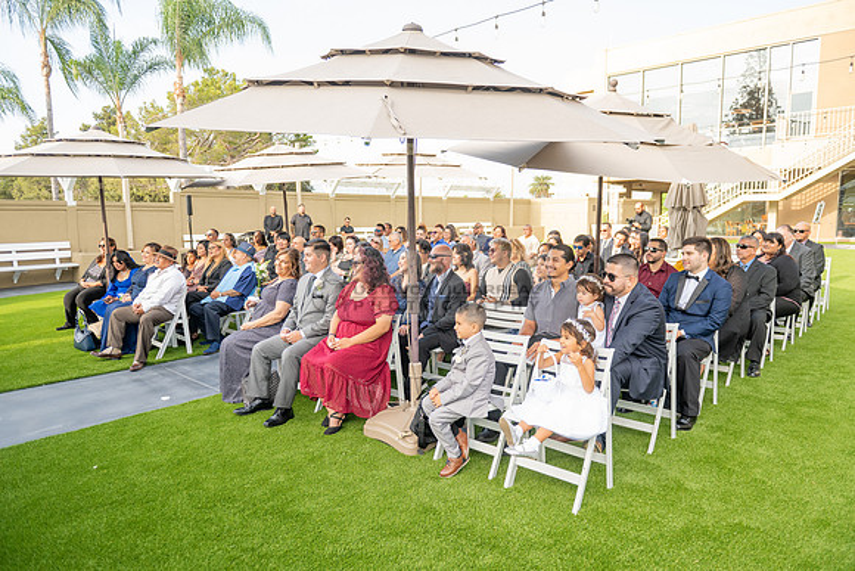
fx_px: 570
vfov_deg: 53.2
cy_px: 286
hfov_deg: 73.7
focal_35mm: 24
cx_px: 428
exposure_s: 1/800
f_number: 2.8
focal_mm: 24
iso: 400
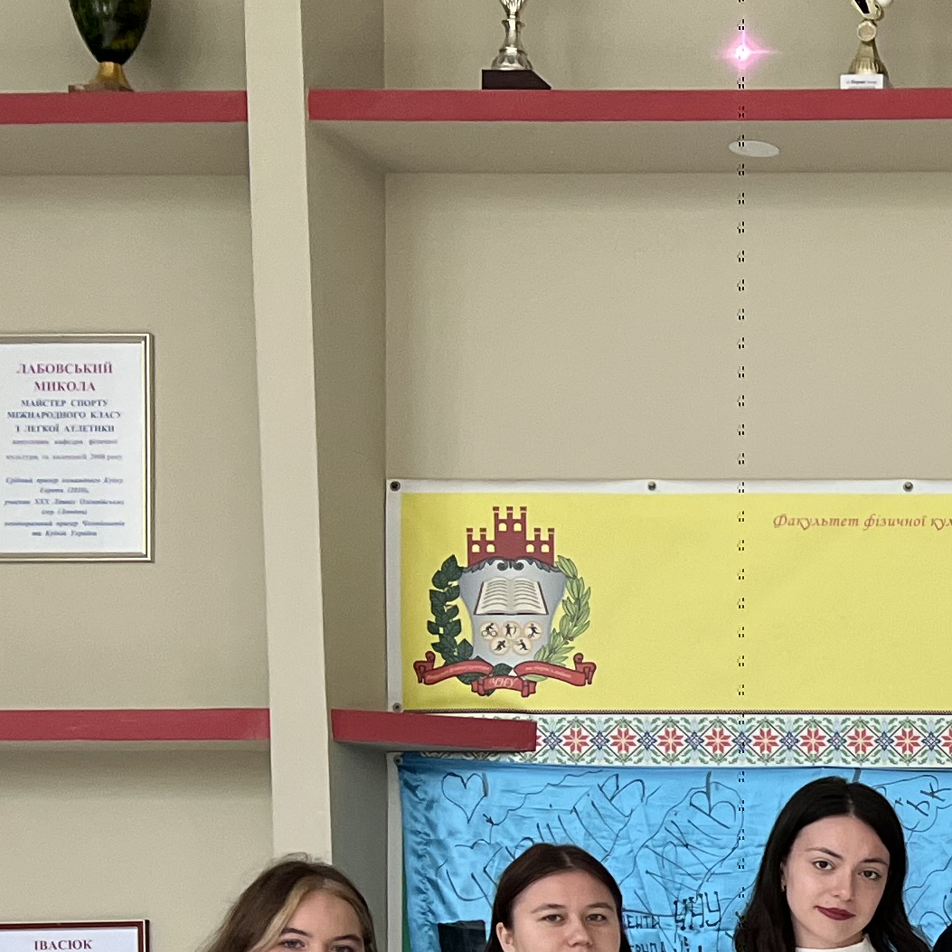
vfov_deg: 19.0
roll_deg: +0.5
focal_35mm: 88
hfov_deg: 16.9
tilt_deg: +1.8
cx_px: 1612
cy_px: 1021
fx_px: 2738
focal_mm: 5.7
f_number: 1.5
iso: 200
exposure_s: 1/60
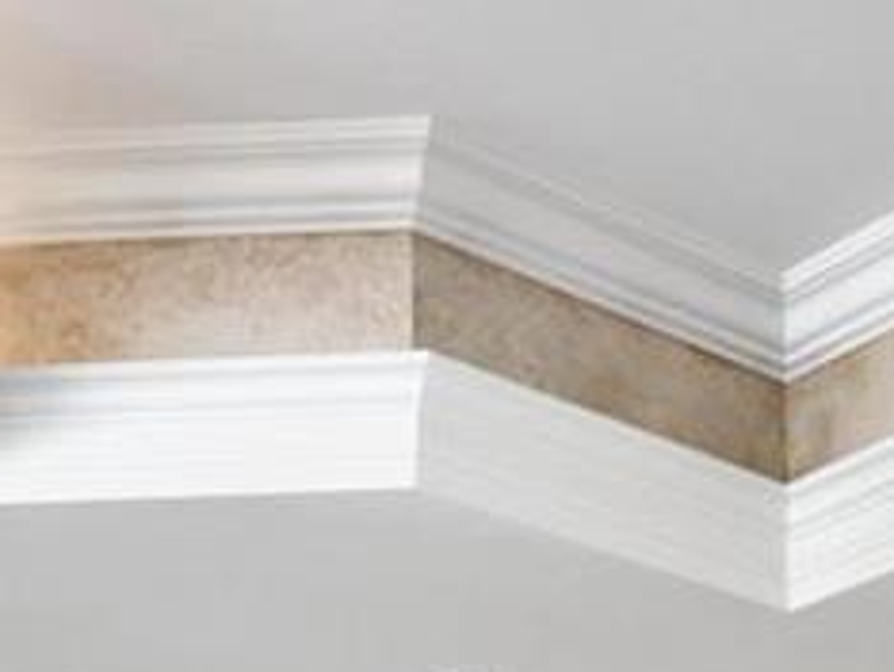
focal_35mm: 105
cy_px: 1600
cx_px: 734
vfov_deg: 11.6
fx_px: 2715
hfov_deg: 18.5
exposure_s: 1/6
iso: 400
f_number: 8
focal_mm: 8
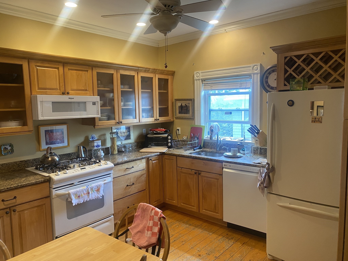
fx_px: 261
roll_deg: +1.1
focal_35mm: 26
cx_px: 174
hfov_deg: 67.3
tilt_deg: -5.6
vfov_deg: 53.1
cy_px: 130
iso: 125
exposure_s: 1/60
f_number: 1.8
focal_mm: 4.25
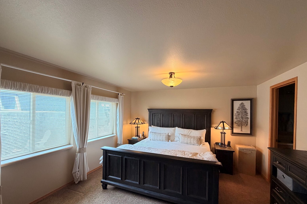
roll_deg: -0.1
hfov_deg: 100.4
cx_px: 155
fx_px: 128
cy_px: 113
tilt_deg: -0.8
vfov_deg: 77.1
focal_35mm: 15
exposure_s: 1/120
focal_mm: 2.22
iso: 250
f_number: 2.2
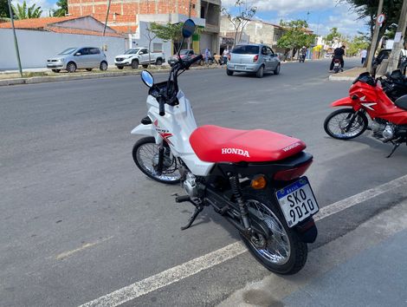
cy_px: 154
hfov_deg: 67.2
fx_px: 306
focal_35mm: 26
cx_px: 204
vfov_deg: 53.2
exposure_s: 1/1300
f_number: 1.8
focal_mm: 4.25
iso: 32
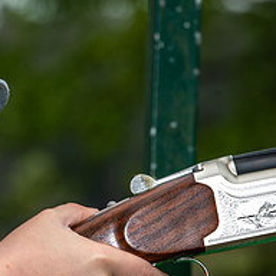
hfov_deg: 4.1
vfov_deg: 4.1
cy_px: 273
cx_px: -36
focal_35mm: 424
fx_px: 3825
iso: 125
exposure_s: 1/125
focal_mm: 165
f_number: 8
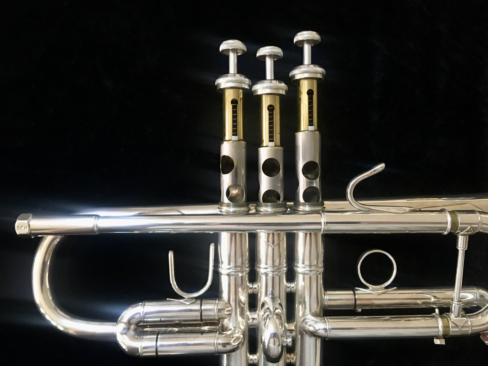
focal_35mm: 29
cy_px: 183
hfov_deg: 61.7
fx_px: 409
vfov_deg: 48.2
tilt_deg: -70.6
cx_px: 244
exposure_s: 1/4
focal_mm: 4.15
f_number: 2.2
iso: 50
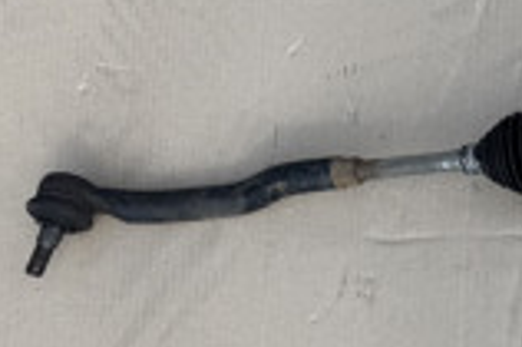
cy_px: 350
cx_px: 1051
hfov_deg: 15.8
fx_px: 1463
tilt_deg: -77.3
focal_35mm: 101
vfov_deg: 13.3
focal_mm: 6.76
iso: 80
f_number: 1.78
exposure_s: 1/2604
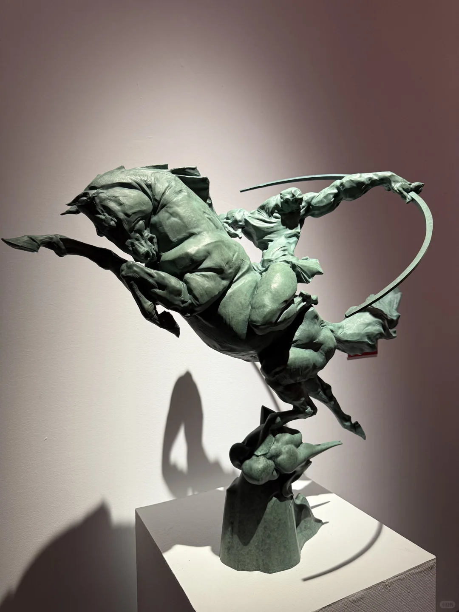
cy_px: 306
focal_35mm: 24
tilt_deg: +0.0
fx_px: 424
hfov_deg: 56.8
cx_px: 230
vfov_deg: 71.6
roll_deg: +1.5
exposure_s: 1/114
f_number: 1.78
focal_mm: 6.76
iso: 200
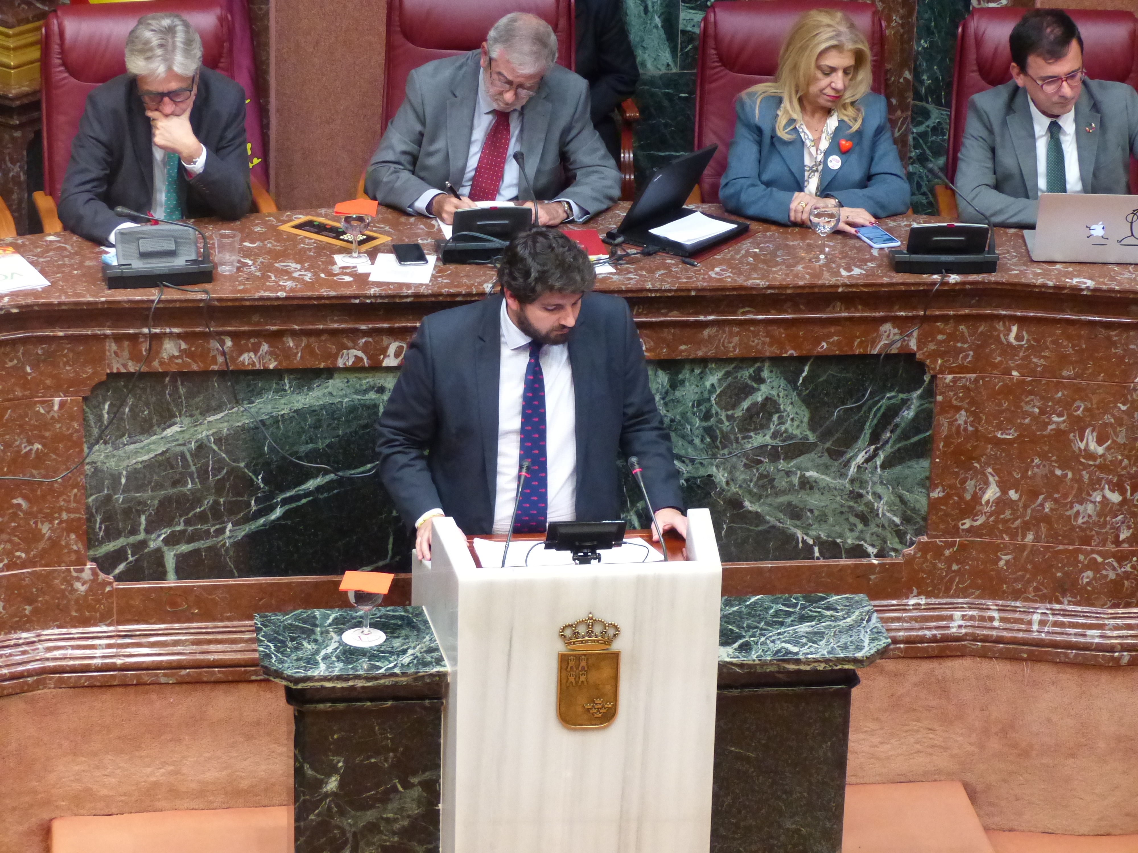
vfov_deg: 13.2
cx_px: 569
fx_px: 3682
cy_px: 426
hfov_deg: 17.6
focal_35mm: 112
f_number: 3.2
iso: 800
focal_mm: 20.1
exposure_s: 1/50
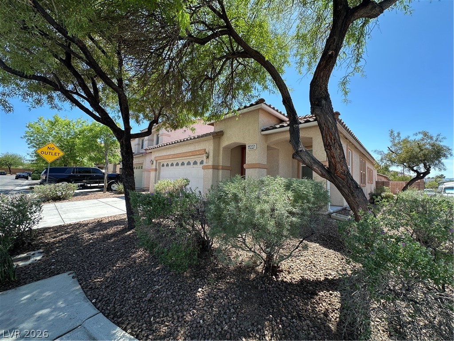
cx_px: 227
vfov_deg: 85.7
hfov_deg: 102.1
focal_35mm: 14
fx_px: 184
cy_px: 170
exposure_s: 1/543
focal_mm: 2.22
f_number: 2.2
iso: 40
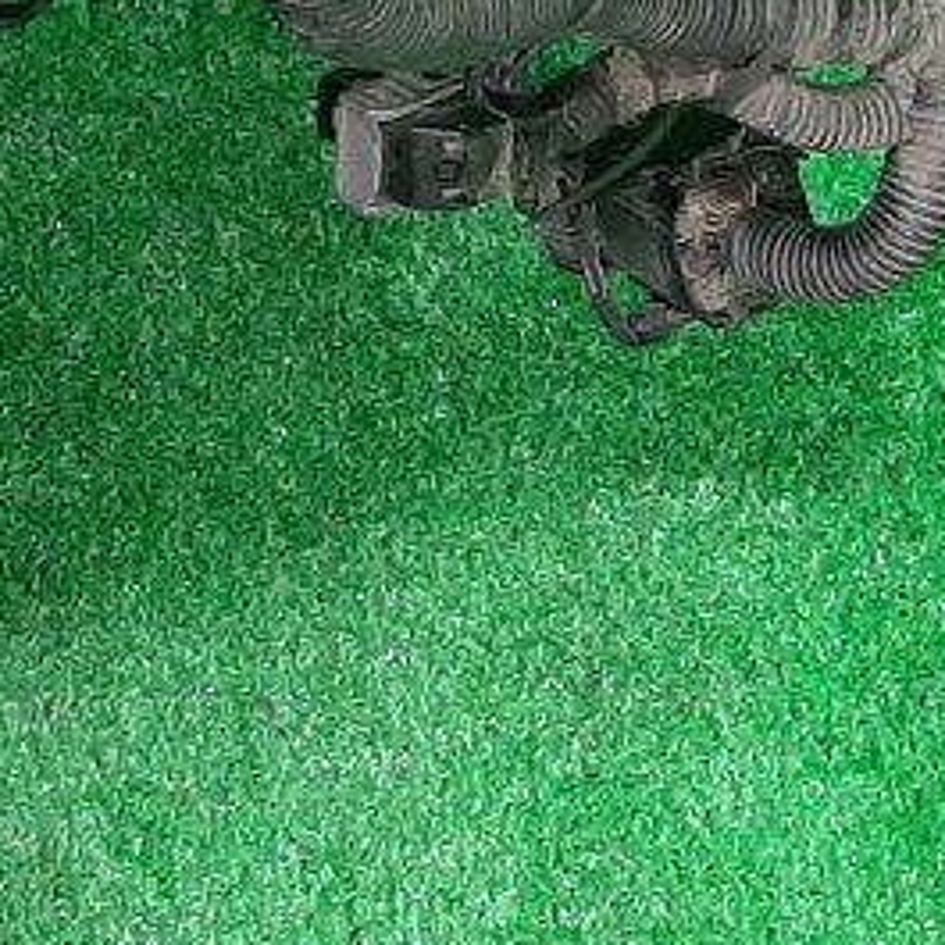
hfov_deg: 13.3
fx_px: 3861
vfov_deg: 13.1
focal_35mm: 125
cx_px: -410
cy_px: -503
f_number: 1.7
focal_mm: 3.93
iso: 209
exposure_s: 1/50
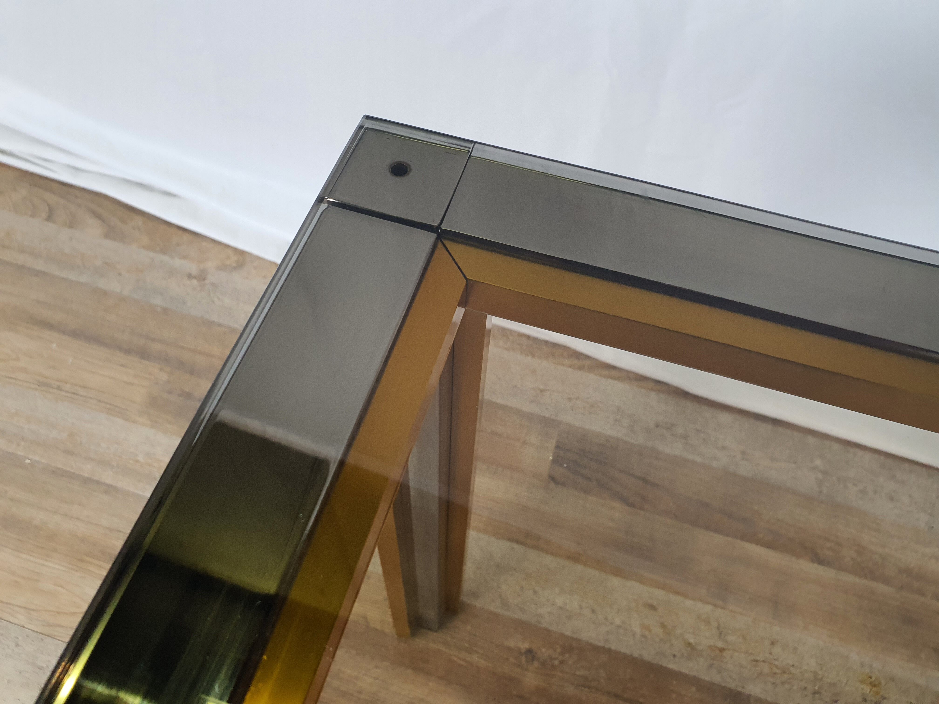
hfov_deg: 67.3
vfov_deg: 53.1
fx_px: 705
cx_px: 470
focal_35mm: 26
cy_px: 352
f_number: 2.4
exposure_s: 1/50
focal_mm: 4.3
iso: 200
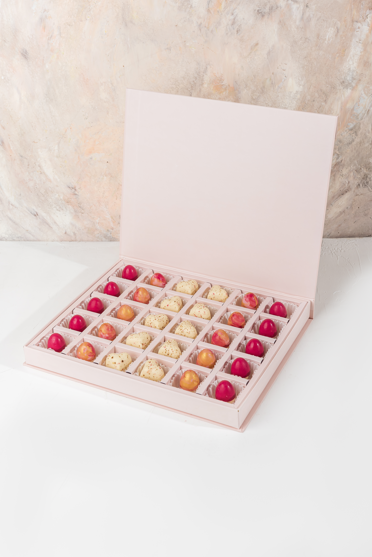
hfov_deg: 27.0
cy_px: 272
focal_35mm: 50
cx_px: 186
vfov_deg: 39.6
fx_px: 774
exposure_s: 1/100
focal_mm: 45
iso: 100
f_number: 8
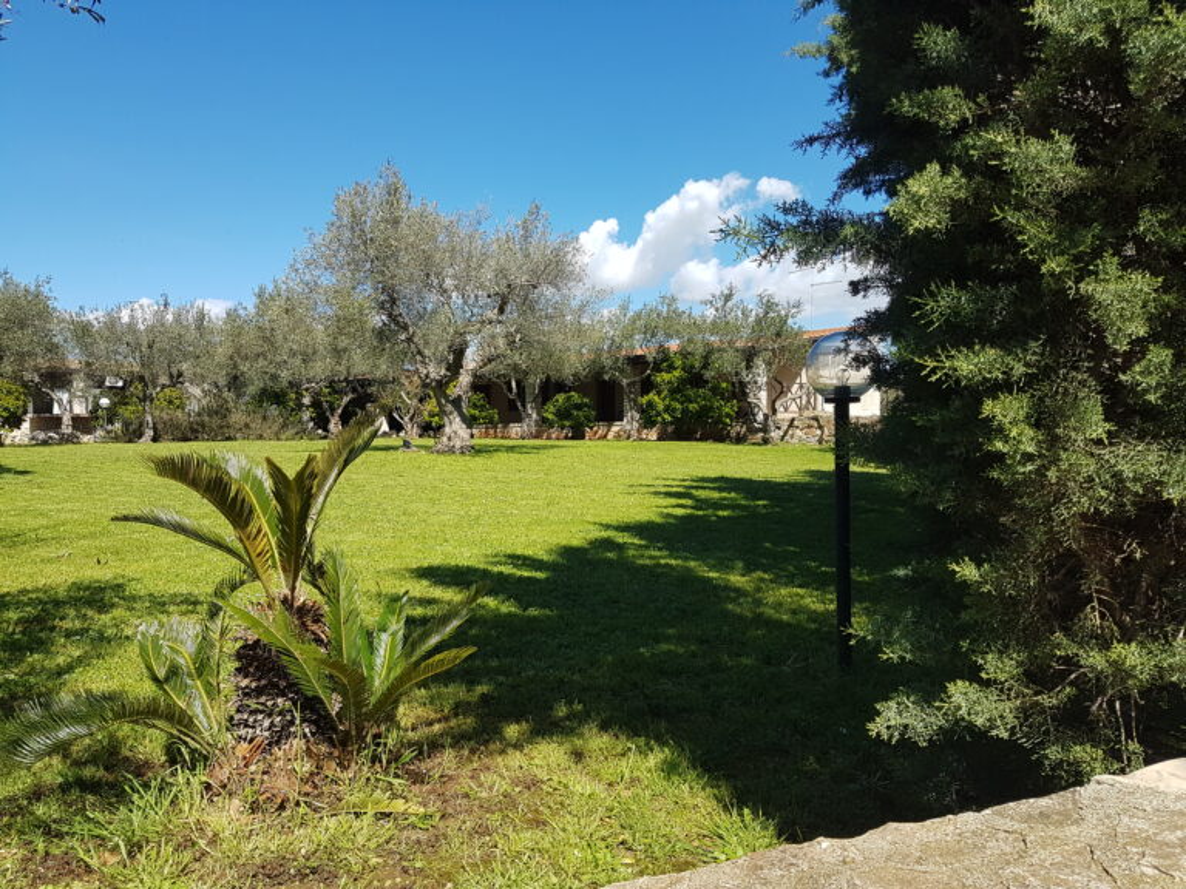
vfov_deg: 53.1
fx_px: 891
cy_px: 444
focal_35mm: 26
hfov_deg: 67.3
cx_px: 593
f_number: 1.7
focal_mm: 4.2
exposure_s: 1/1624
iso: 40
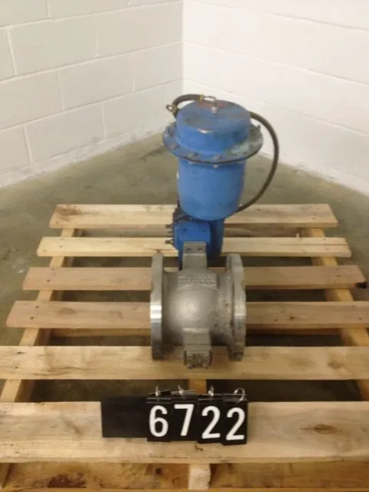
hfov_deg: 40.7
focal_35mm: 35
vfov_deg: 52.6
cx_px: 184
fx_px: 497
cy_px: 246
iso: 160
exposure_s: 1/20
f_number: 2.4
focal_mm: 4.28
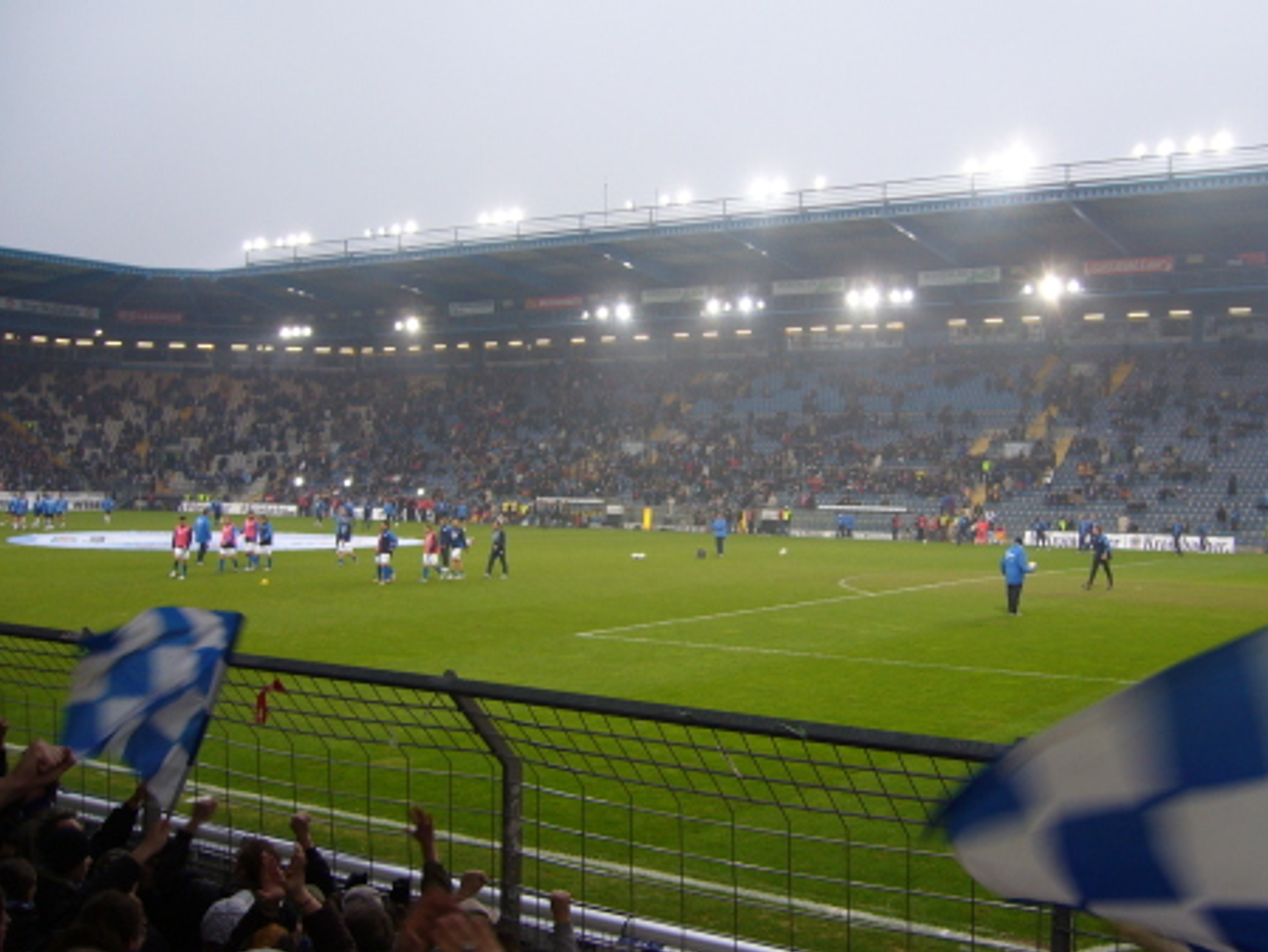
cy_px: 453
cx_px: 700
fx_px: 1429
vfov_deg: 36.8
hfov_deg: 47.8
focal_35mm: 39
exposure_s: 1/40
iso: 80
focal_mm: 5.8
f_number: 2.8
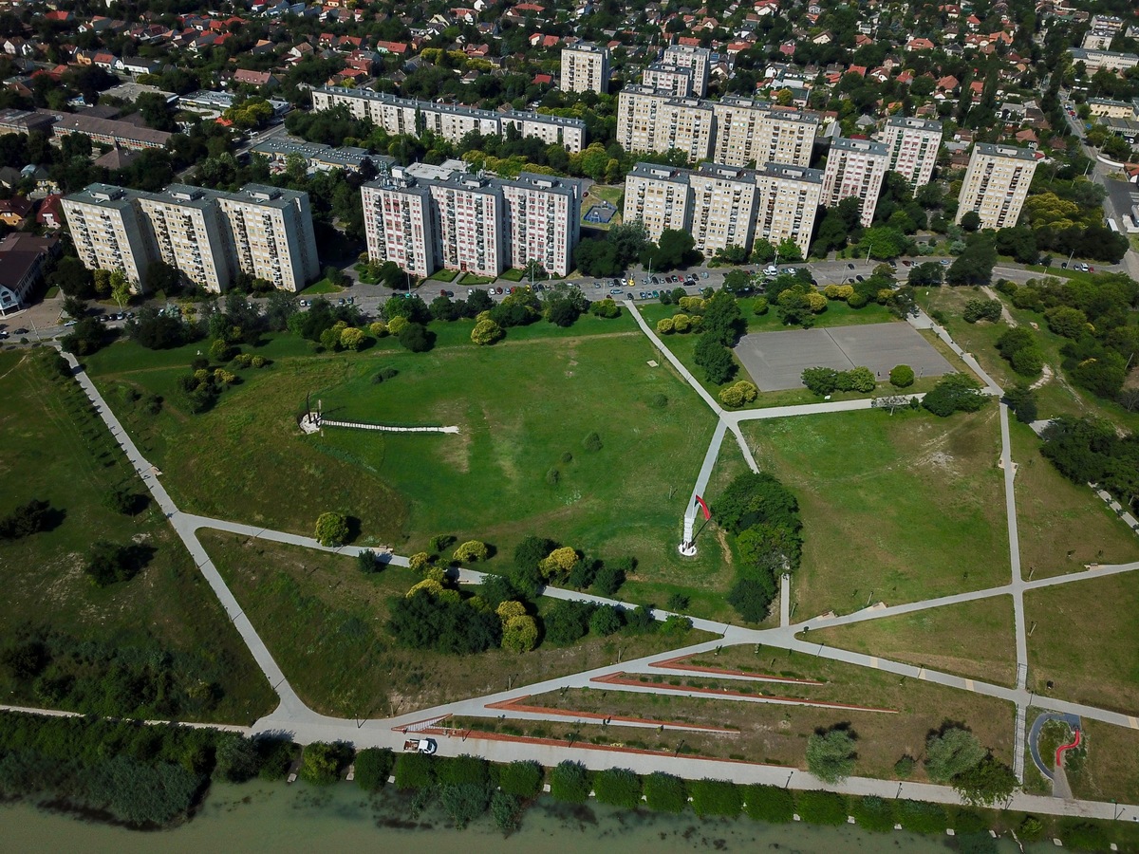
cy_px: 427
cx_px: 570
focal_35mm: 26
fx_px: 856
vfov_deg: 53.1
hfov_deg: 67.3
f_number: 2.2
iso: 100
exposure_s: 1/4115
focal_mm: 4.73
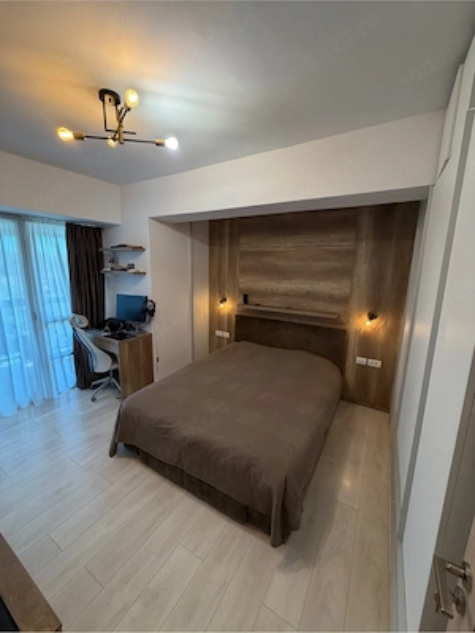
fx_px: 256
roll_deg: -1.1
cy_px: 316
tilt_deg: -10.2
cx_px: 238
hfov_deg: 85.7
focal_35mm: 14
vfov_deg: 102.1
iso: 160
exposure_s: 1/100
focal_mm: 2.22
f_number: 2.2
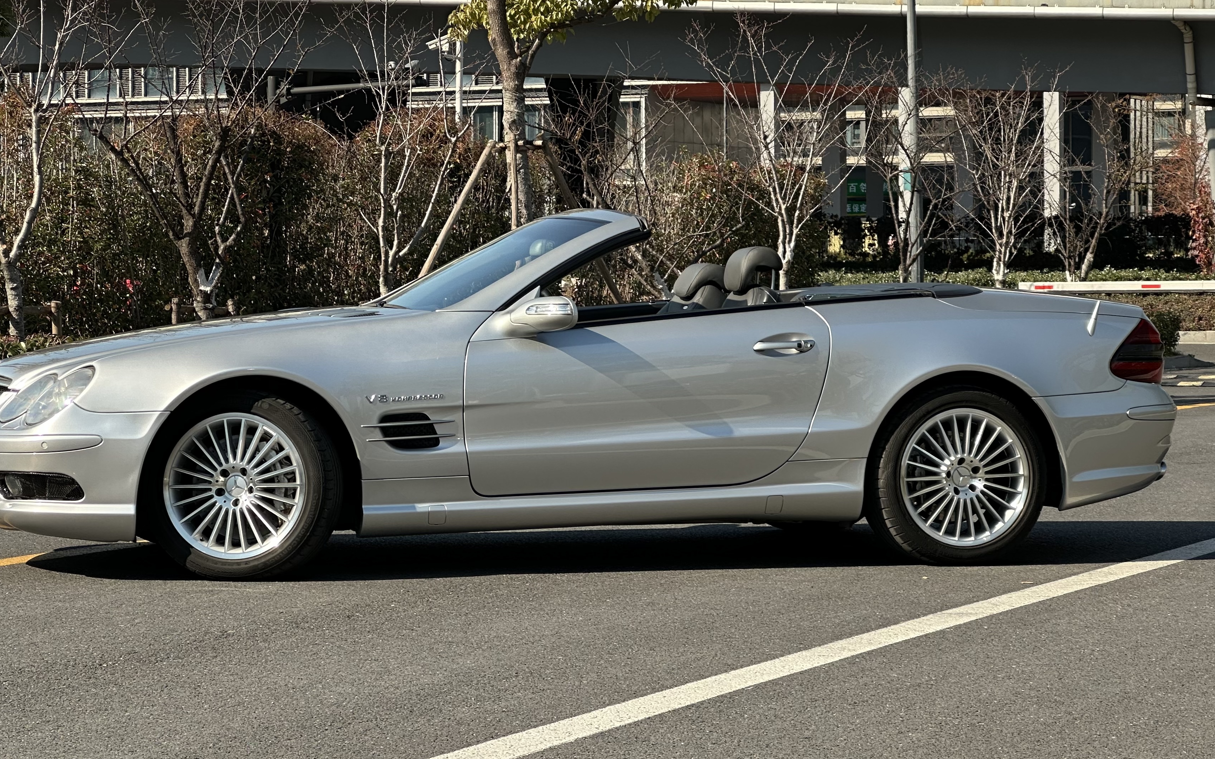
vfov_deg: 14.4
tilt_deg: -0.2
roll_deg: +0.5
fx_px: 3013
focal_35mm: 91
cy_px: 339
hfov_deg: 22.8
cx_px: 560
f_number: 2.8
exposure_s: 1/172
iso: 32
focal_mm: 9
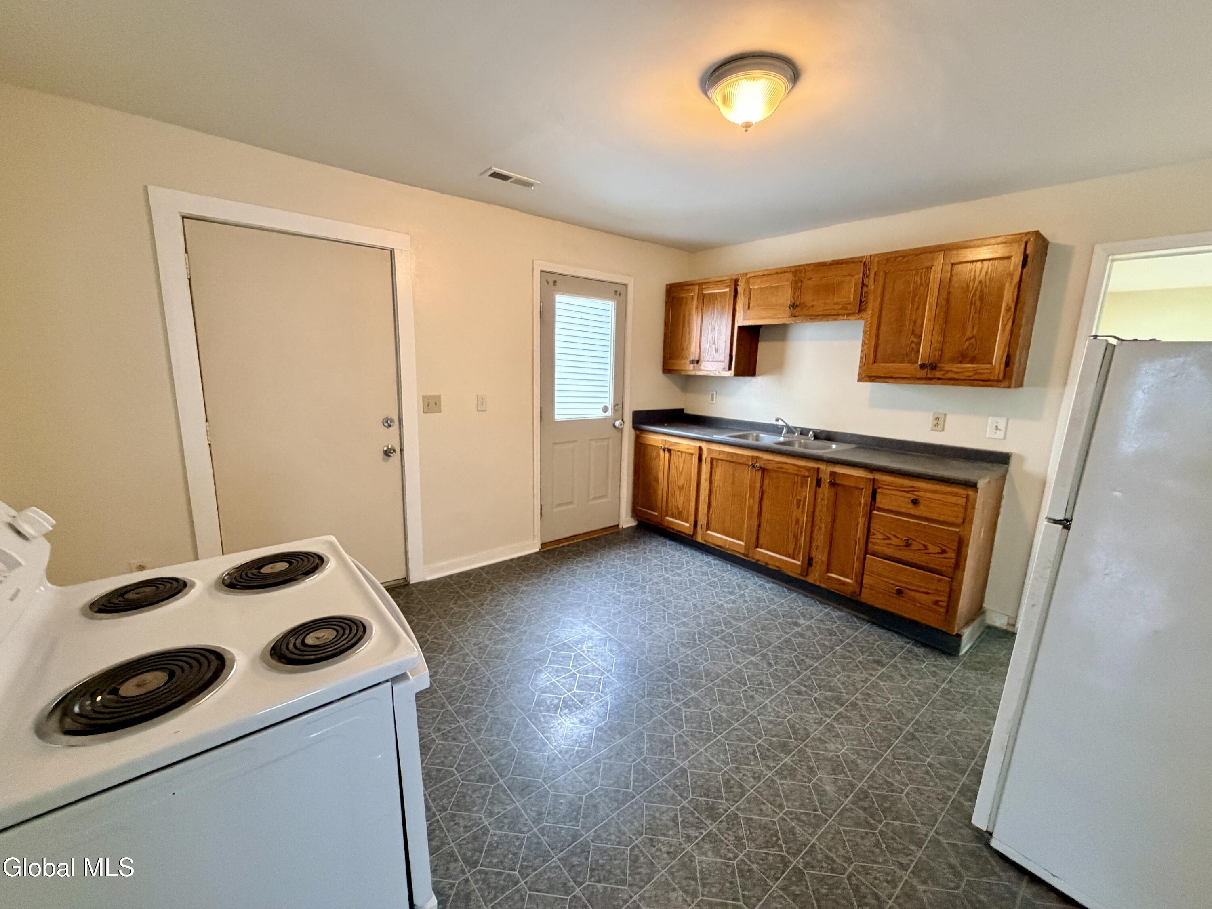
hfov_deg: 102.1
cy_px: 454
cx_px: 606
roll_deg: -2.3
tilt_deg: -10.7
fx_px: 490
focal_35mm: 14
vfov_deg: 85.7
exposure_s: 1/60
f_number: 2.2
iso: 500
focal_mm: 2.22
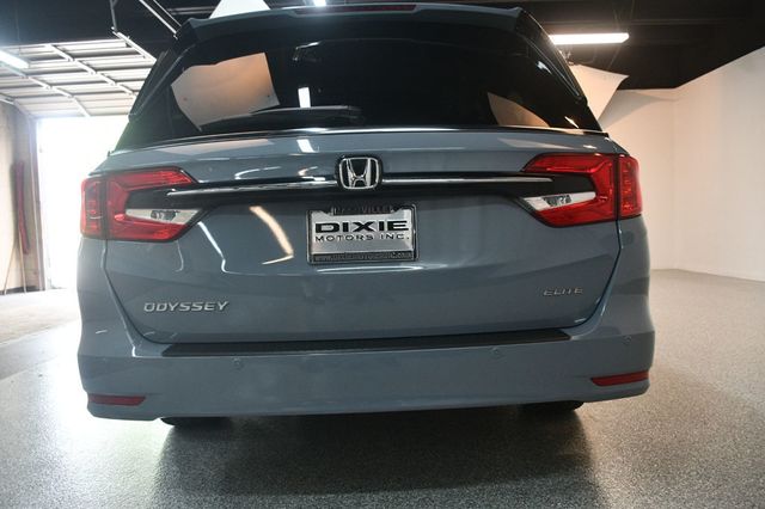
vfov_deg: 47.9
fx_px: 573
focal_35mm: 27
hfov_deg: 67.4
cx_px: 382
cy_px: 254
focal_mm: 18
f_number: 3.5
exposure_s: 1/125
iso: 1100
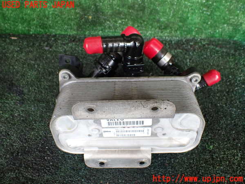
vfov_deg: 46.8
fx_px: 212
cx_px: 122
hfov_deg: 60.0
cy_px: 92
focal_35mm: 30
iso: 250
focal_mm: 5.4
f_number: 2.3
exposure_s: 1/125
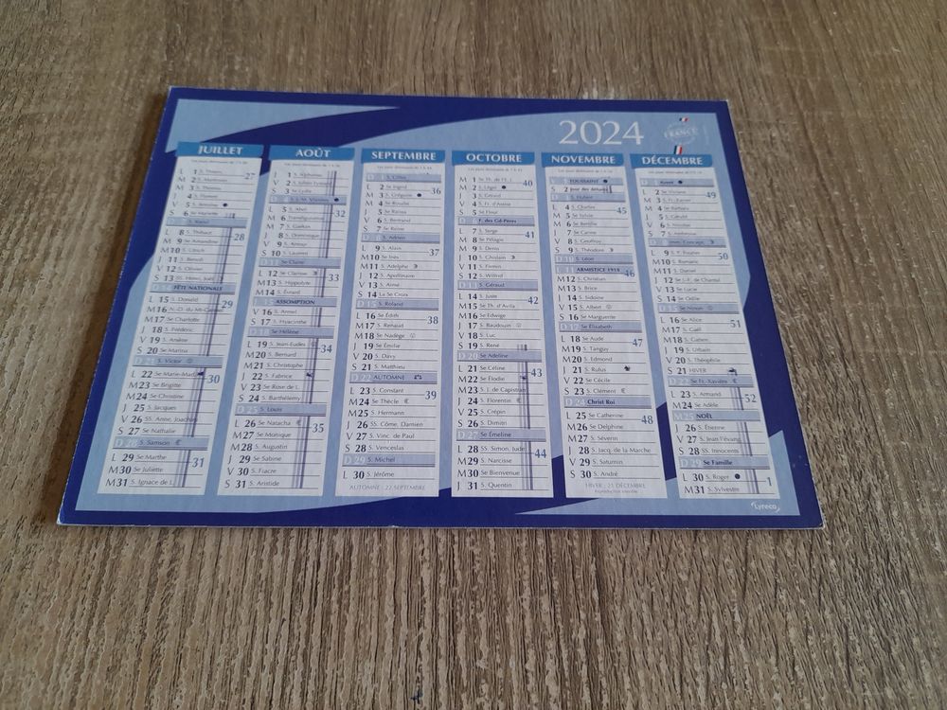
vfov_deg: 54.9
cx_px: 474
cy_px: 355
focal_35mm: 25
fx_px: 684
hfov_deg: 69.4
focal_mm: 4.6
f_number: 2
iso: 100
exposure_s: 1/50
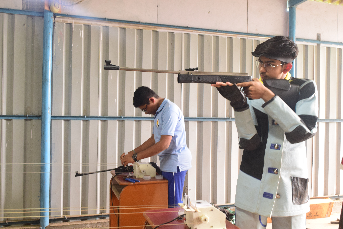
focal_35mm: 36
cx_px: 172
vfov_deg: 36.9
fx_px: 343
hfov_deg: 53.1
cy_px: 114
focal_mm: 24
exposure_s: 1/20
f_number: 8
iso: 1600
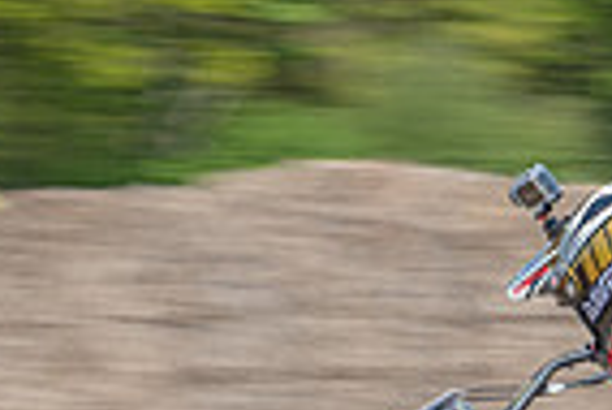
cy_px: 575
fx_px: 5480
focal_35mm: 322
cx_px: 863
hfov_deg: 6.3
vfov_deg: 4.3
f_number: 8
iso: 100
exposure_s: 1/160
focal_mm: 70
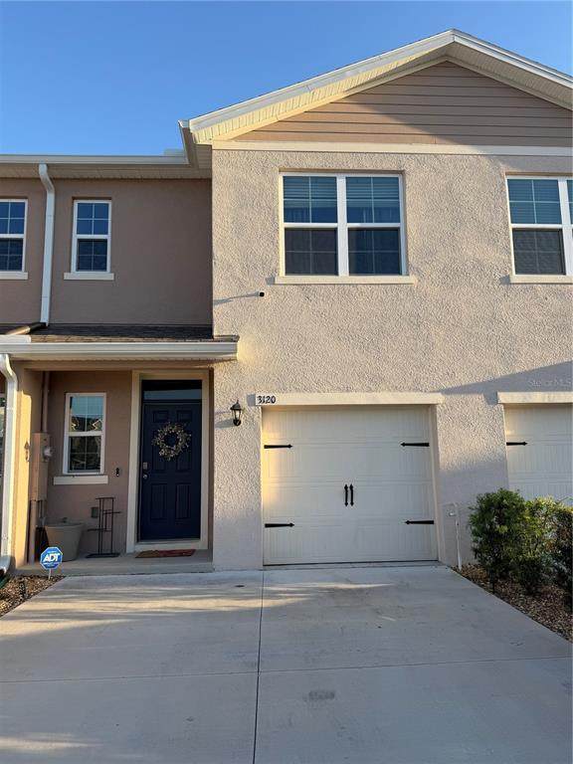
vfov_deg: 71.6
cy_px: 382
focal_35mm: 24
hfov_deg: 56.8
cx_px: 286
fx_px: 530
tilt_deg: +9.3
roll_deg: +0.9
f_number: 1.78
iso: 80
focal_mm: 6.76
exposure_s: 1/1522
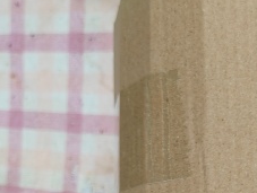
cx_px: 249
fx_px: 706
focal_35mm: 95
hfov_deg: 20.1
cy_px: 256
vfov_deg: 14.9
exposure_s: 1/100
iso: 64
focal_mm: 5.52
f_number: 1.9
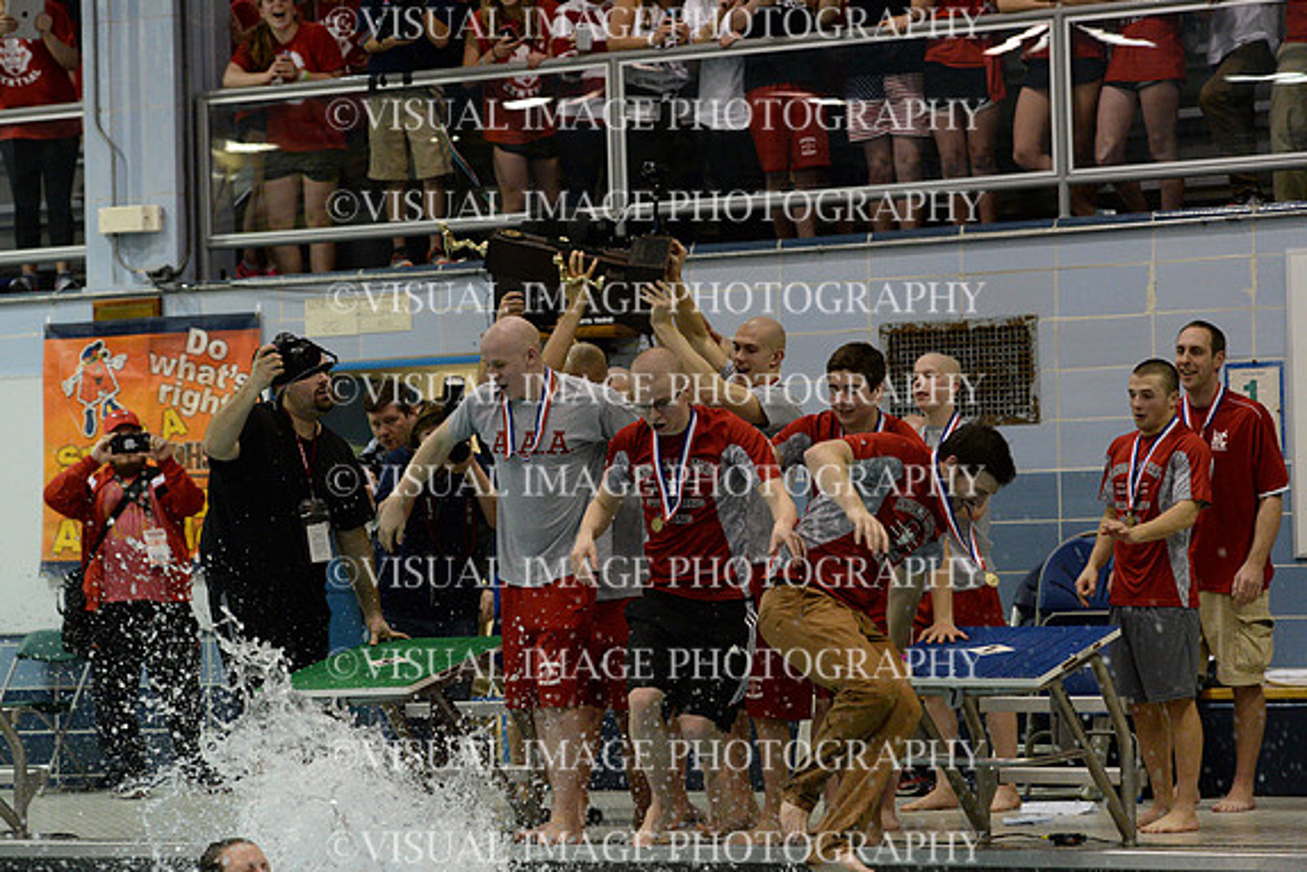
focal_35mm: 101
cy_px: 435
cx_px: 656
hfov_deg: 20.2
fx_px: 3668
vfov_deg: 13.6
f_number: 3.5
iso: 6400
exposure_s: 1/400
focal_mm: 100
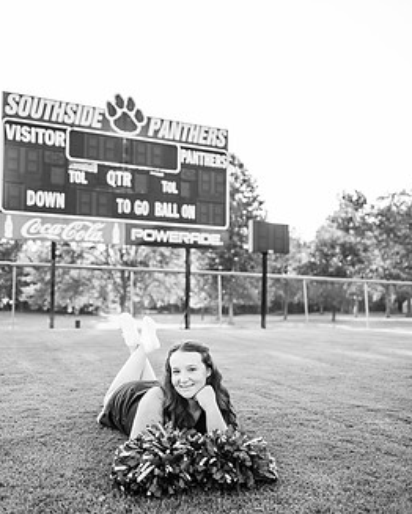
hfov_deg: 47.1
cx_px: 187
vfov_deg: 57.1
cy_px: 277
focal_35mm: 31
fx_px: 472
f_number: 2
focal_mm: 24
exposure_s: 1/500
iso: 125
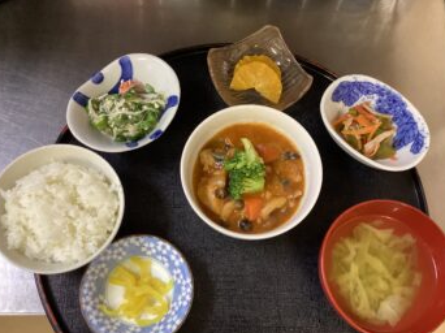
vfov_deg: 41.7
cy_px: 180
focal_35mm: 34
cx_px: 228
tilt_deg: -70.8
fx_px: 437
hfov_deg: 54.0
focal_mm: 3.3
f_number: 2.4
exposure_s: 1/50
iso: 320
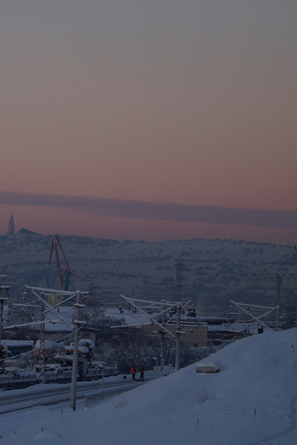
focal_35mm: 130
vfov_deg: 15.8
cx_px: -8
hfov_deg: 10.5
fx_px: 1606
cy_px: 226
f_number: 5.6
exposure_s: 1/50
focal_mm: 55
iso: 100
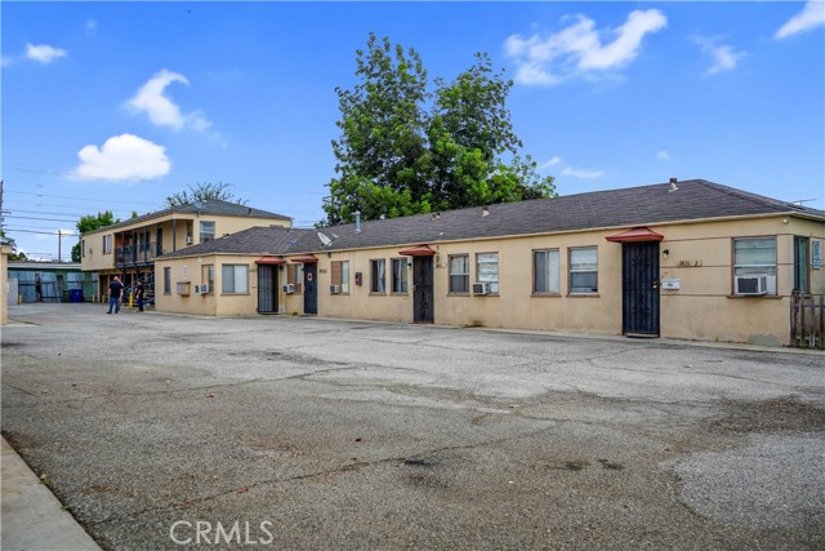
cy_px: 276
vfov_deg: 42.3
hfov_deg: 60.3
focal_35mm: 31
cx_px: 412
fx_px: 711
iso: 100
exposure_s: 1/250
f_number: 6.3
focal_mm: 31
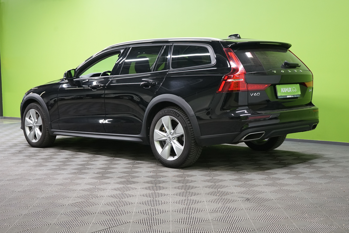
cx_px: 174
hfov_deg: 36.9
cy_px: 116
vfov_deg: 25.1
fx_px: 523
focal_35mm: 54
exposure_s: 1/50
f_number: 5.6
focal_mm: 54
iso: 1600
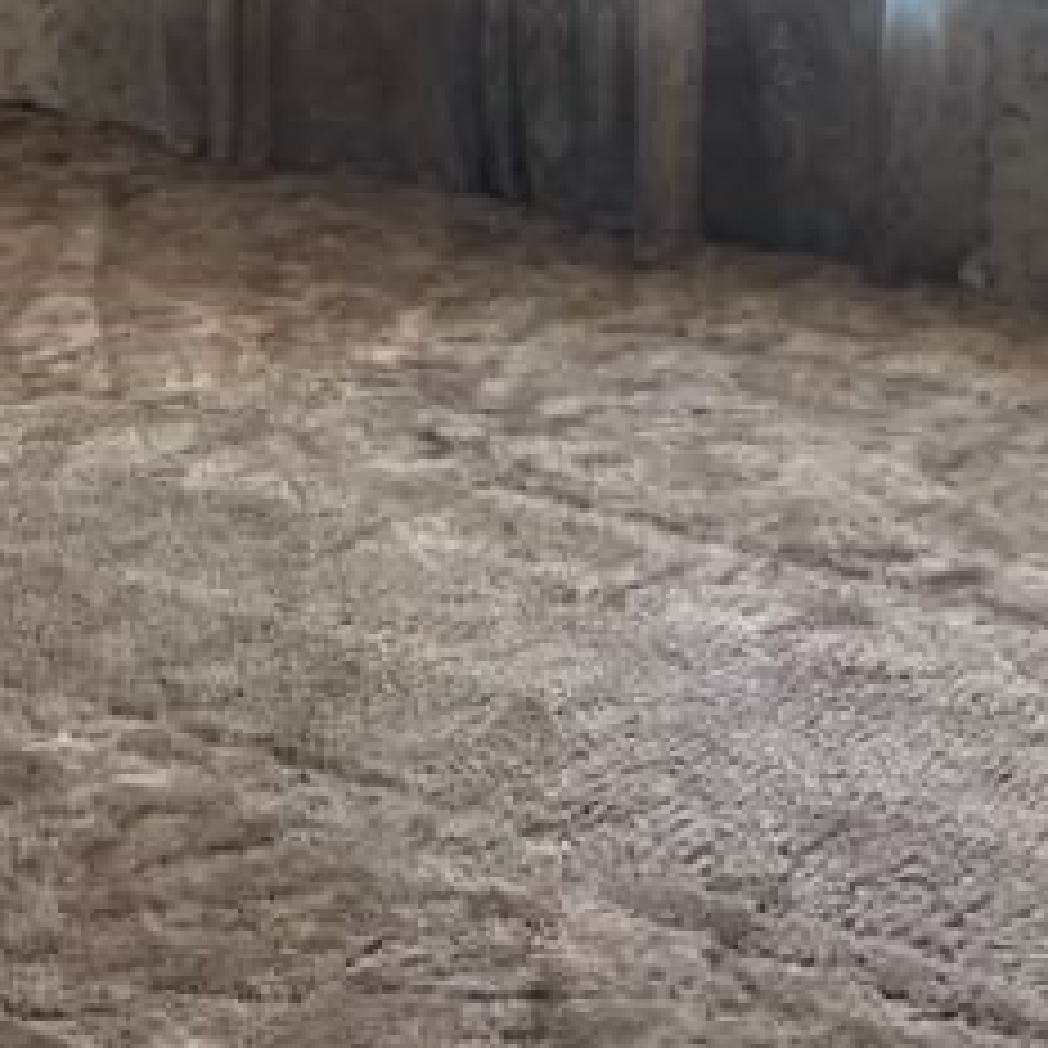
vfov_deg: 16.0
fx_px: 3459
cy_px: -454
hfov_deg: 16.8
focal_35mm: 101
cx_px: -13
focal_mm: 4.2
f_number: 1.6
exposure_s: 1/120
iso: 64
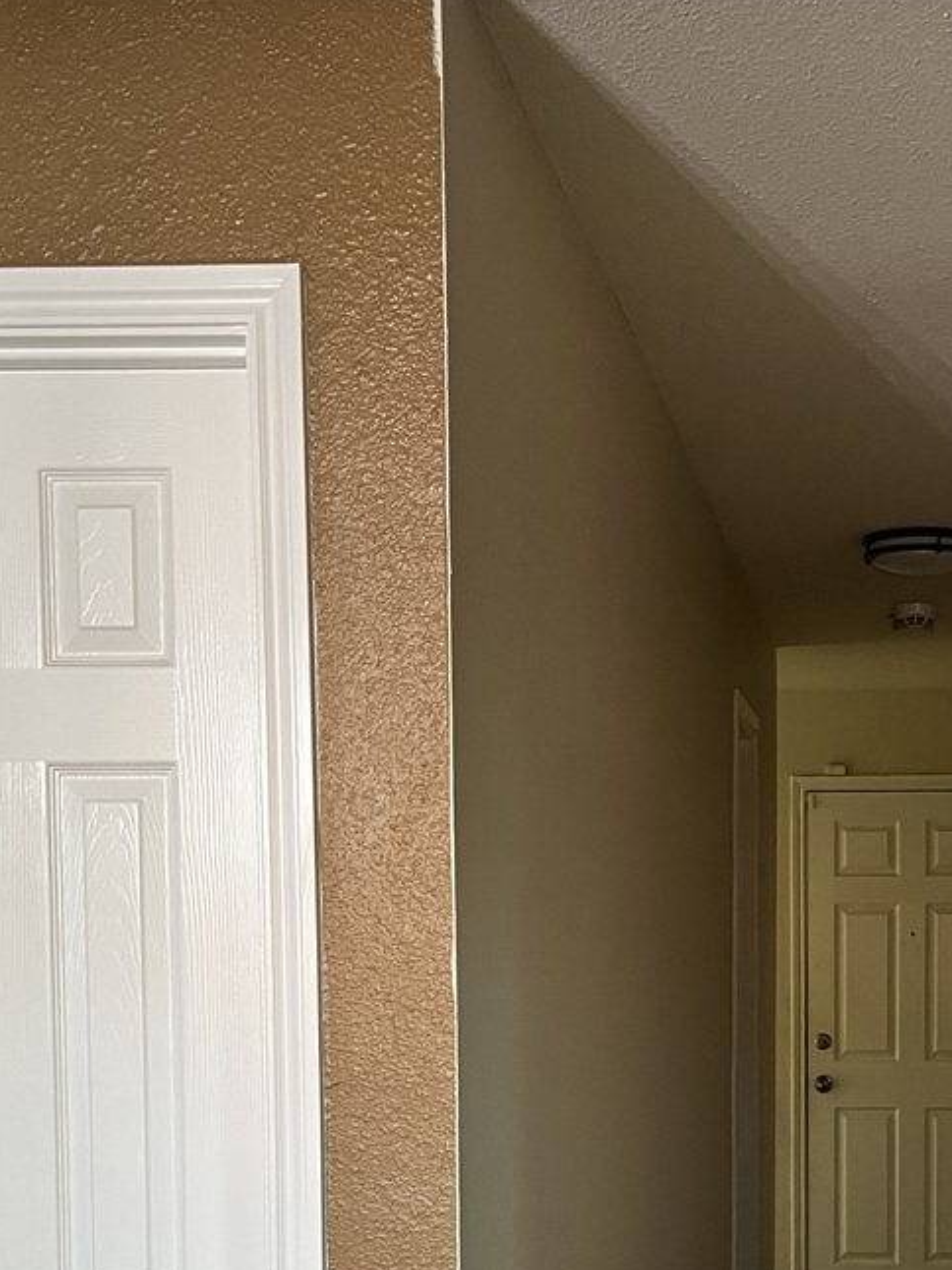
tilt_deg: -3.3
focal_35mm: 58
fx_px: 2128
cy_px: 1077
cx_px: 804
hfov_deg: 24.7
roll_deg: +0.2
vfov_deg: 32.0
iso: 320
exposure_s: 1/60
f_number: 1.6
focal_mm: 5.1
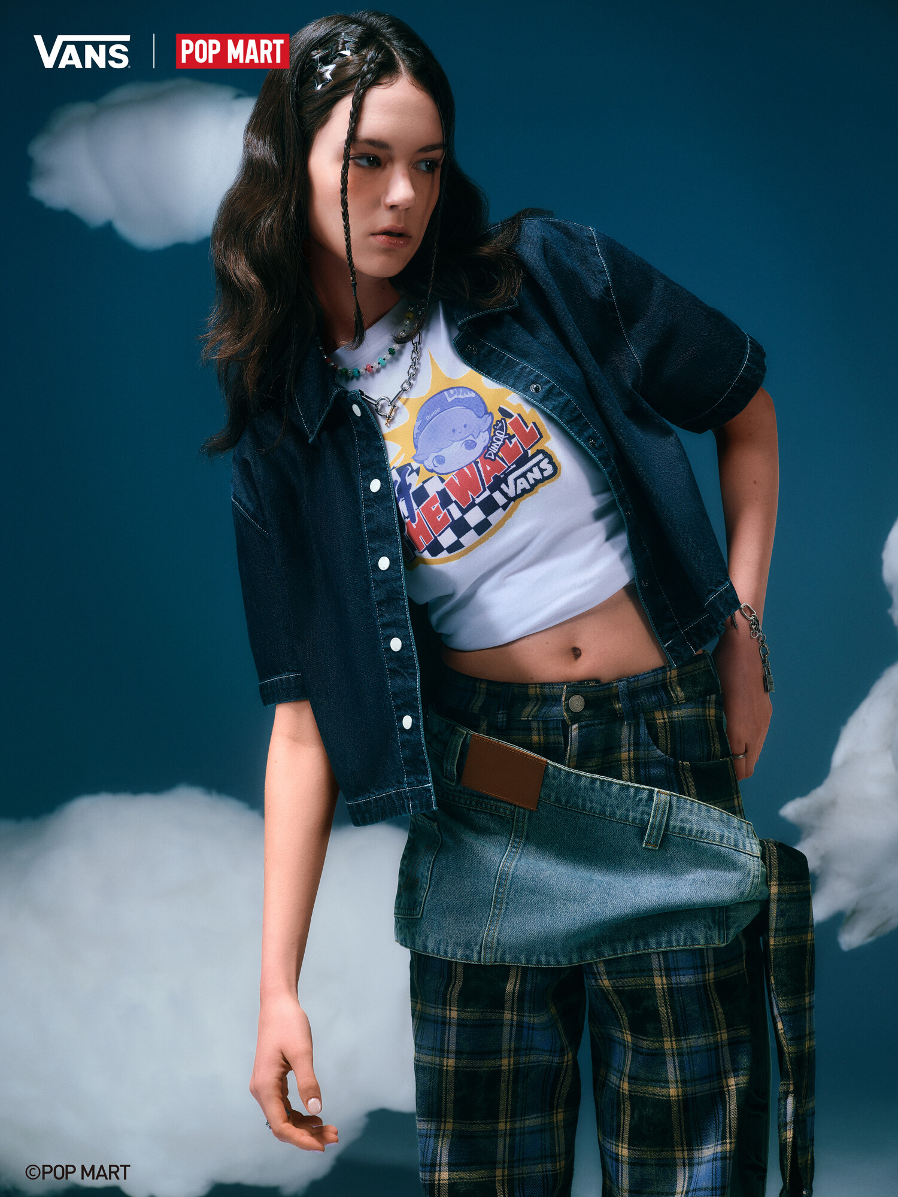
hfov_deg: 22.9
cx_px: 449
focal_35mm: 64
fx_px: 2214
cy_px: 598
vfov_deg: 30.3
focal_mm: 81.2
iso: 250
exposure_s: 1/125
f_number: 8
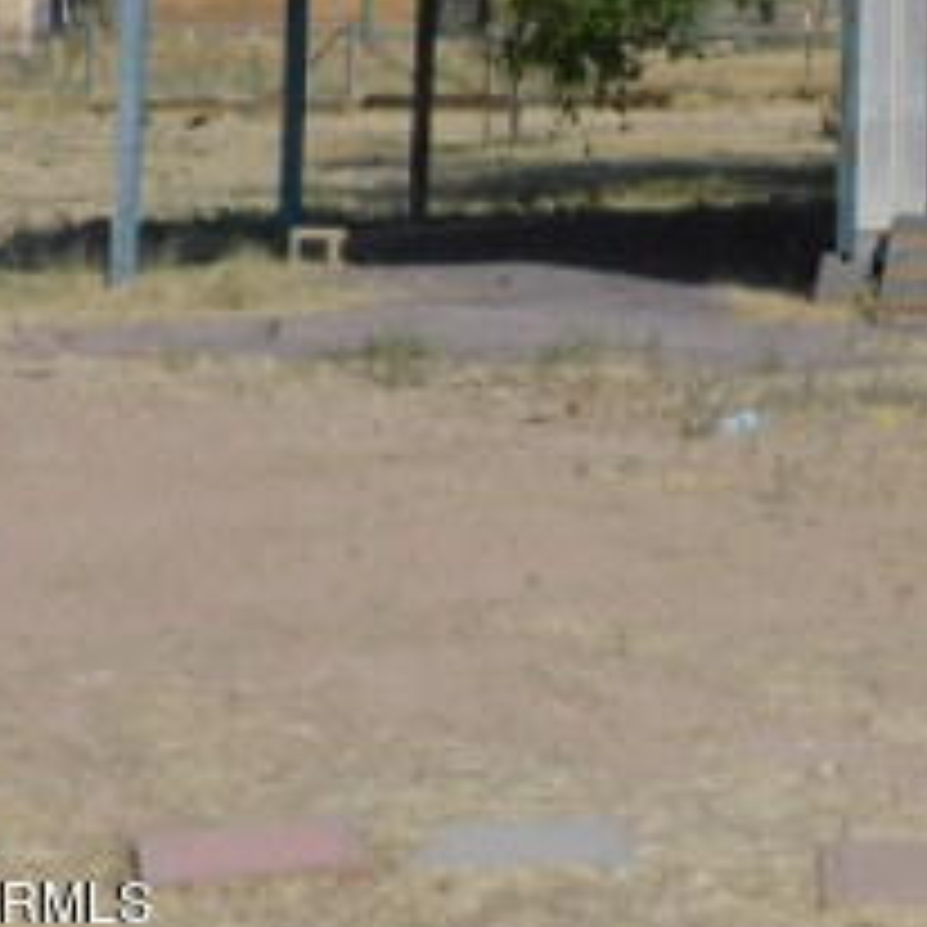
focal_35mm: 137
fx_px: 4151
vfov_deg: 12.5
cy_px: -86
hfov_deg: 12.3
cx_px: 1238
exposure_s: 1/1600
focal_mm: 9
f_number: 4
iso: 125
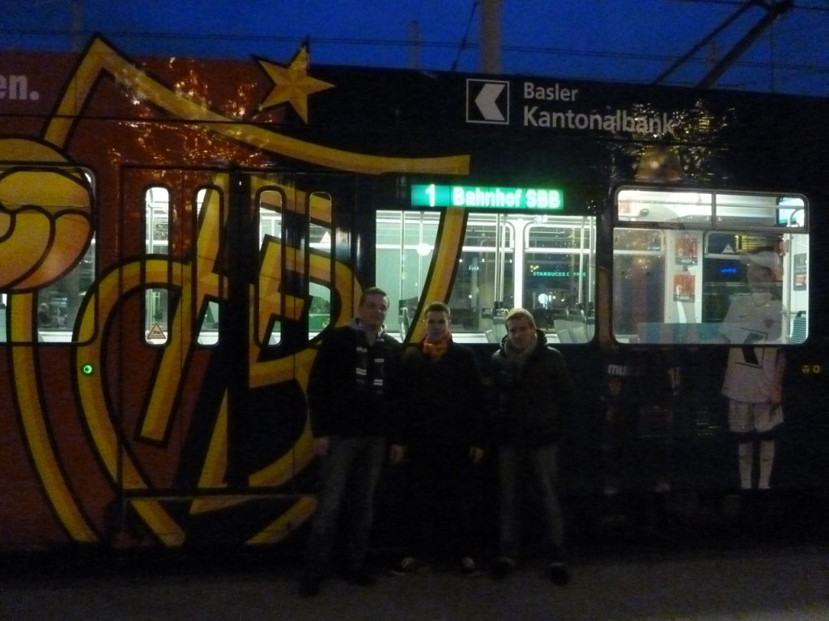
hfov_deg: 69.4
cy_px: 310
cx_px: 414
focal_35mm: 25
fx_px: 599
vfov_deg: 54.9
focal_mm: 4.5
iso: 1600
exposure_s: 1/15
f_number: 3.3
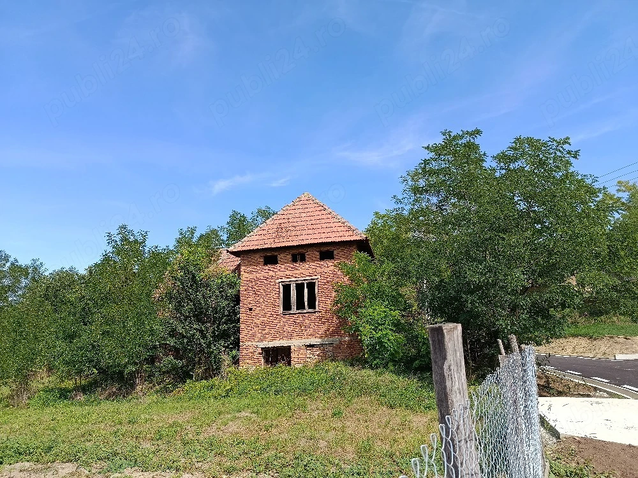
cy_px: 239
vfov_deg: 56.8
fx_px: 442
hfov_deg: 71.6
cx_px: 319
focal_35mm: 24
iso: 50
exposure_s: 1/357
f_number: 1.7
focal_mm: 5.24
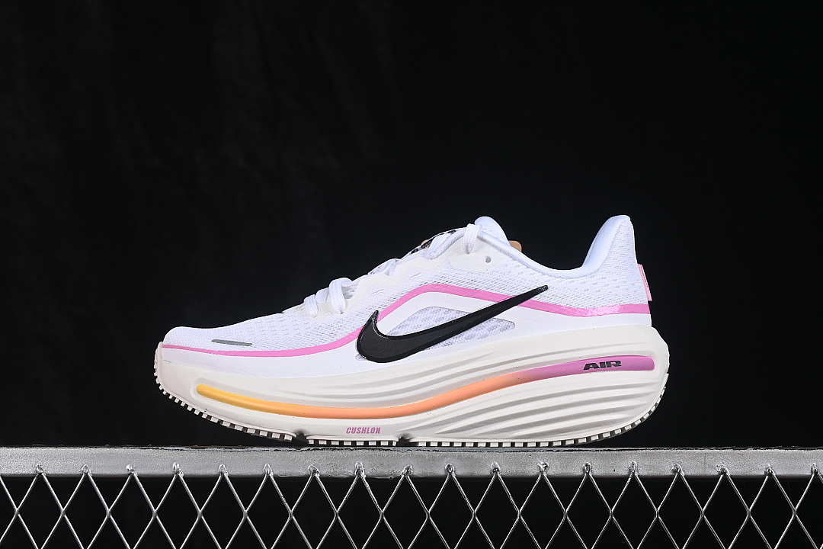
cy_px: 274
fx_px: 1714
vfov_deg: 18.2
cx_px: 412
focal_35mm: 75
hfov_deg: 27.0
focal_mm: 50
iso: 160
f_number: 8
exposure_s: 1/100
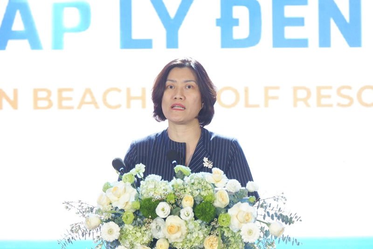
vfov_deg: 4.8
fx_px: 2985
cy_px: 124
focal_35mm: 288
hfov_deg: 7.2
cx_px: 186
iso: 2500
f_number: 6.4
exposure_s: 1/125
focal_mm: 192.9
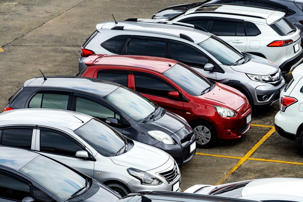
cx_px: 152
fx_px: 2134
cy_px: 101
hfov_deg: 8.1
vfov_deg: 5.4
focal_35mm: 254
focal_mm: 169
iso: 100
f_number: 5.6
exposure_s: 1/400
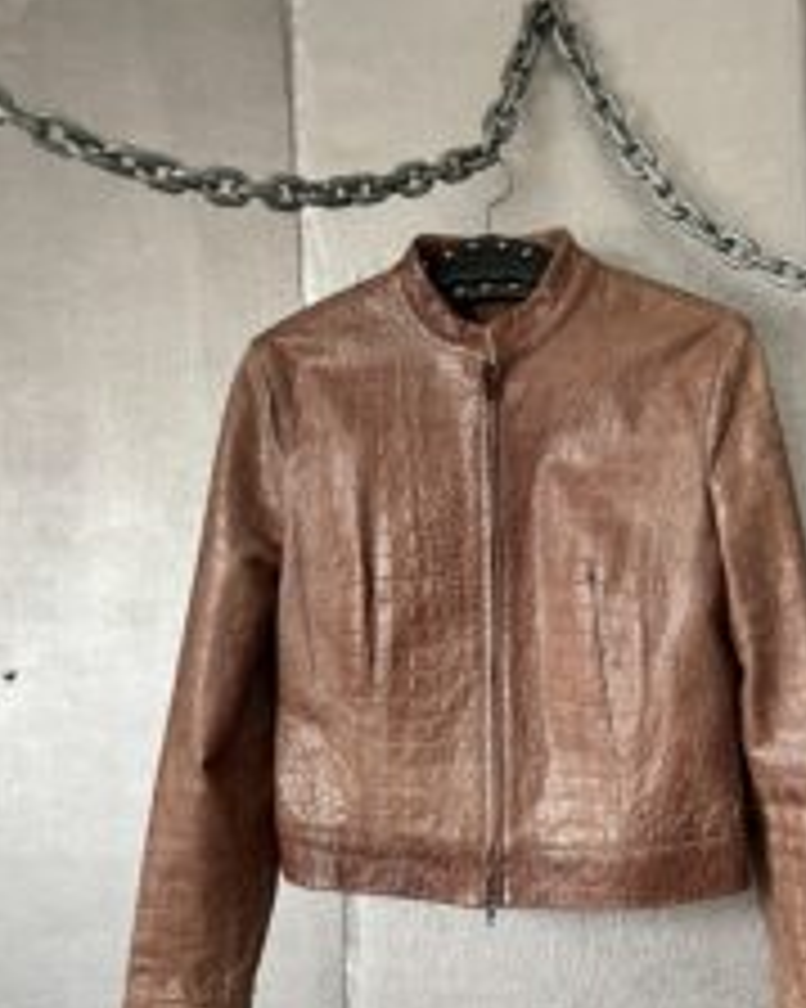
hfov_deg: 37.2
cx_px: 480
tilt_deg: -0.8
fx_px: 1194
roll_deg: +0.7
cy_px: 601
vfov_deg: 45.6
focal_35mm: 40
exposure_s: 1/60
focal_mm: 5.7
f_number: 1.5
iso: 200
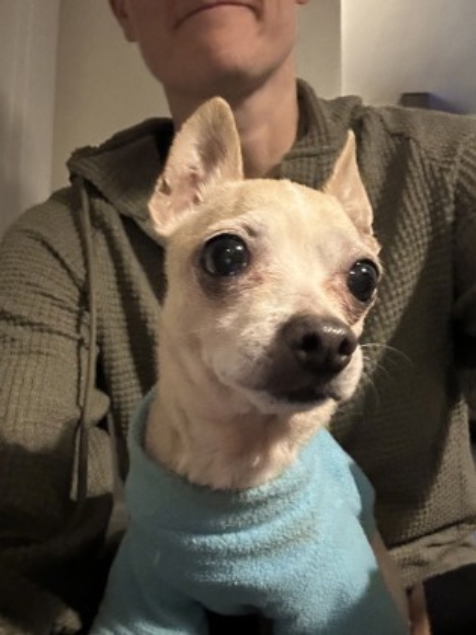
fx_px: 550
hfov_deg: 46.8
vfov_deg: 60.0
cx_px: 238
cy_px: 318
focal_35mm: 30
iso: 640
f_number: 1.9
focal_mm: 2.69
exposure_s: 1/17
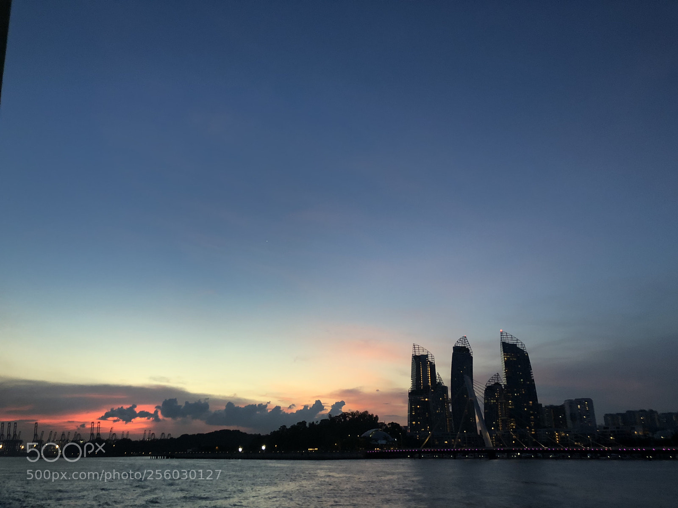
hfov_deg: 63.4
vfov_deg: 49.7
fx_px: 548
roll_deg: +0.1
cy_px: 254
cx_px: 339
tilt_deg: +19.0
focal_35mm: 28
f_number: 1.8
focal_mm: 4
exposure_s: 1/17
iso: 64
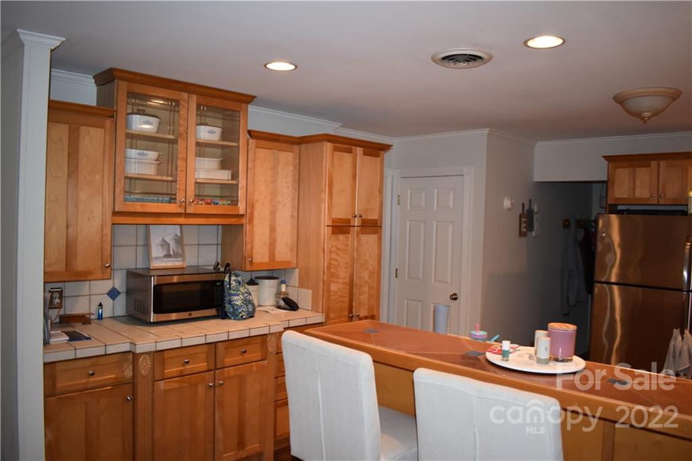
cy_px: 230
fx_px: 519
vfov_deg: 47.9
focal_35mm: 27
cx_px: 346
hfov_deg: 67.4
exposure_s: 1/60
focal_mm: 18
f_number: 3.5
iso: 1000
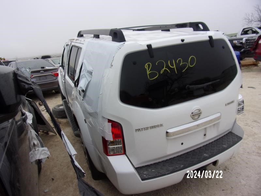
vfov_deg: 56.8
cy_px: 98
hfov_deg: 71.6
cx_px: 130
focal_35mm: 24
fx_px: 181
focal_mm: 4.3
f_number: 3.3
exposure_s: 1/550
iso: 80
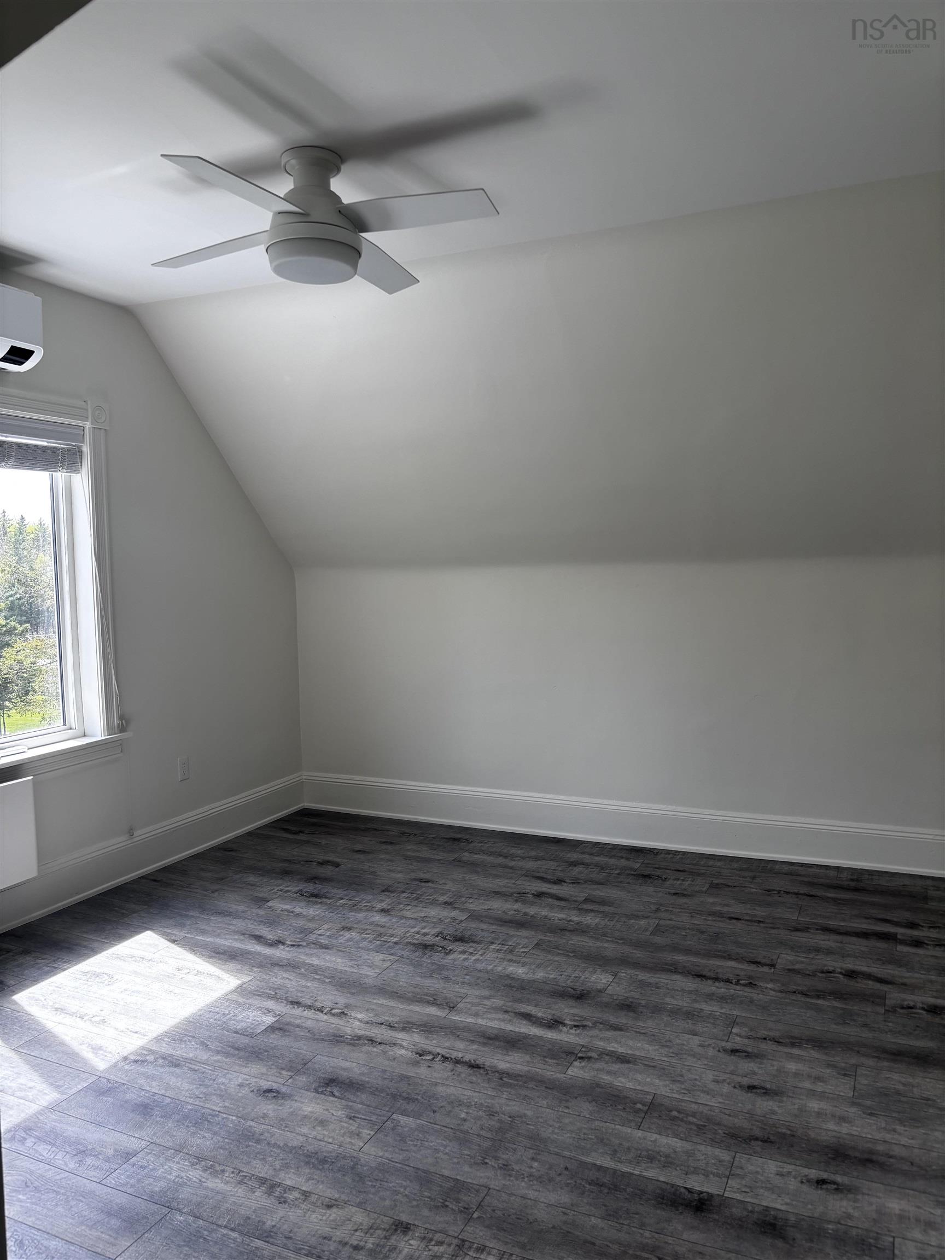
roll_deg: +1.0
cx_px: 472
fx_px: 946
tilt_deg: -3.5
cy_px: 630
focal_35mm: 26
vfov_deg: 67.3
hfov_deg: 53.1
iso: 40
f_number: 1.6
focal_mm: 5.96
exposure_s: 1/235
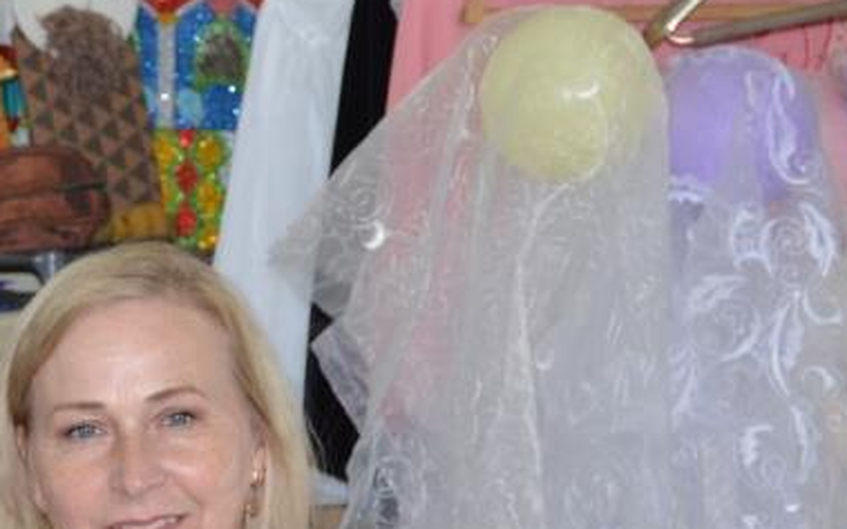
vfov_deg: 9.2
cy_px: 636
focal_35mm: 140
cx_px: -89
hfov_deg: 14.6
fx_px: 3232
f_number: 4.5
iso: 800
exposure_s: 1/160
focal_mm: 34
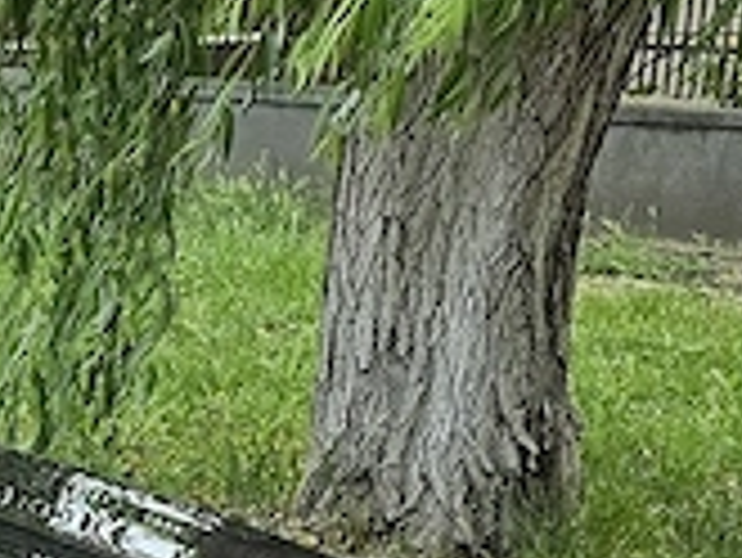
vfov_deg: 10.5
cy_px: 652
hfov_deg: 12.4
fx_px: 2982
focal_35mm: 139
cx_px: -791
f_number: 1.7
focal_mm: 6.3
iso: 20
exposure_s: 1/180
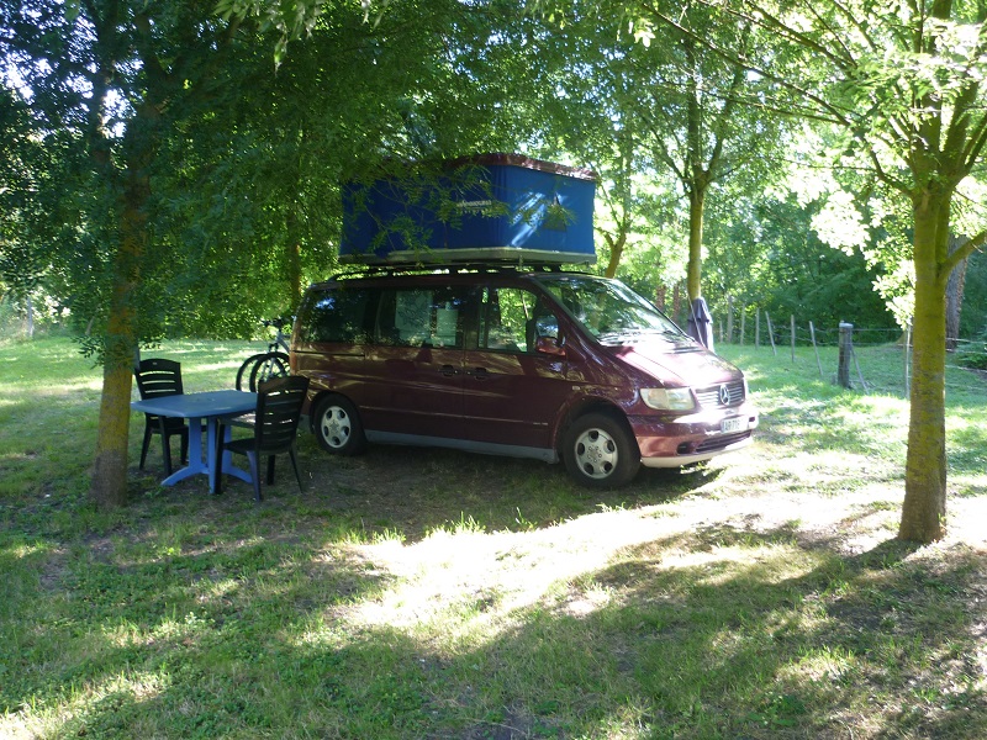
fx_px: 941
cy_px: 370
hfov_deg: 55.4
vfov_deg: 42.9
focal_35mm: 33
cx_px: 494
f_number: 2.8
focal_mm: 5.5
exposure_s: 1/30
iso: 100
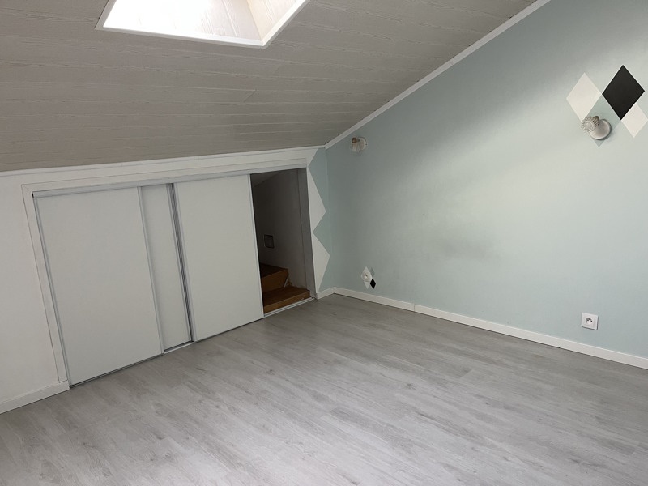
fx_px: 487
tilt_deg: -11.7
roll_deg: +4.0
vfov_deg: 53.1
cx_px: 324
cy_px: 243
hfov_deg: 67.3
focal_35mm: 26
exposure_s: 1/65
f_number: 1.6
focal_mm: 5.1
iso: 125
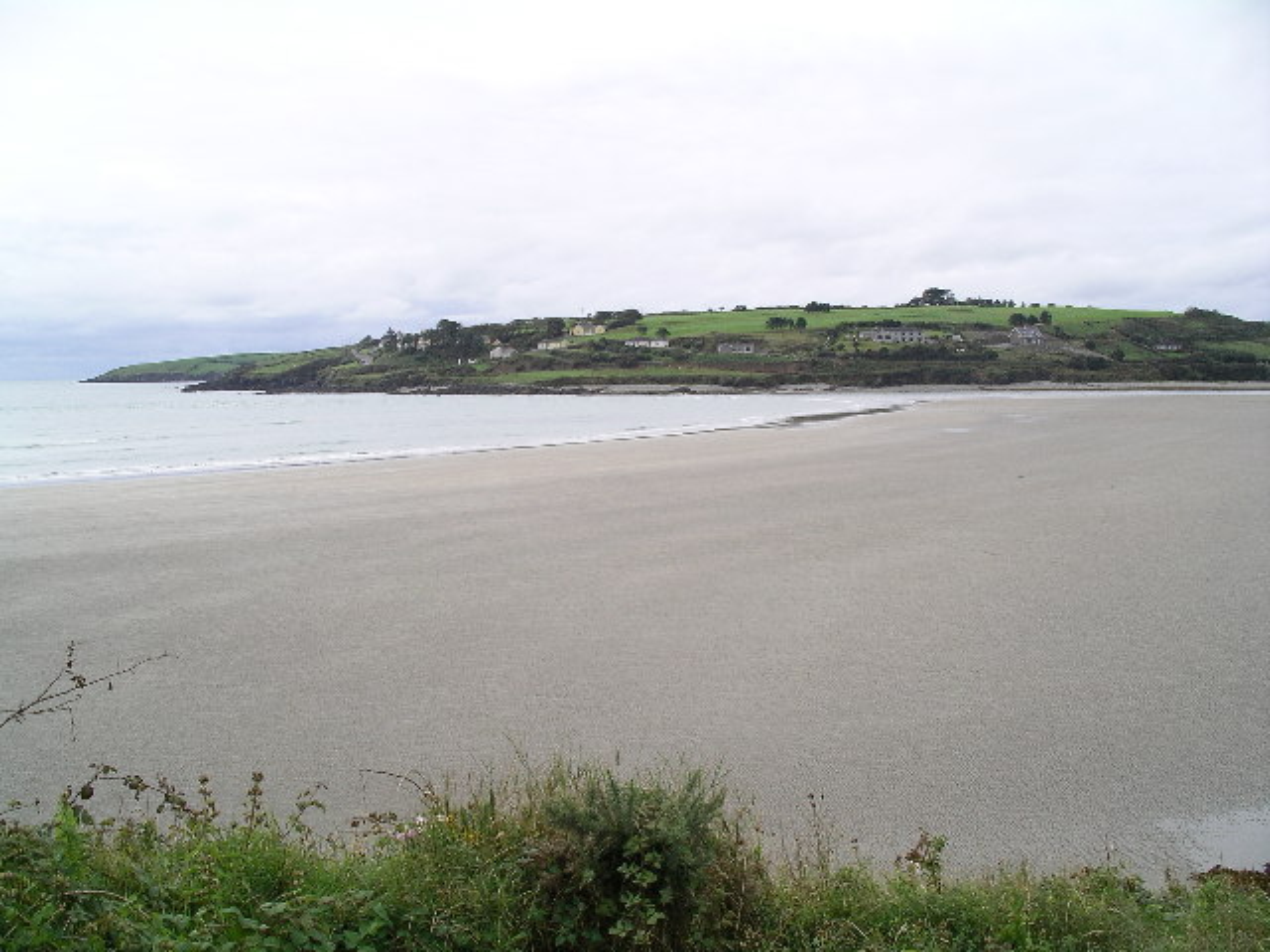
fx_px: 1357
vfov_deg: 38.7
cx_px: 635
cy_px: 476
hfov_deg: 50.1
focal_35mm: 37
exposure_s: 1/274
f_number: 5
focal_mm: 7.8
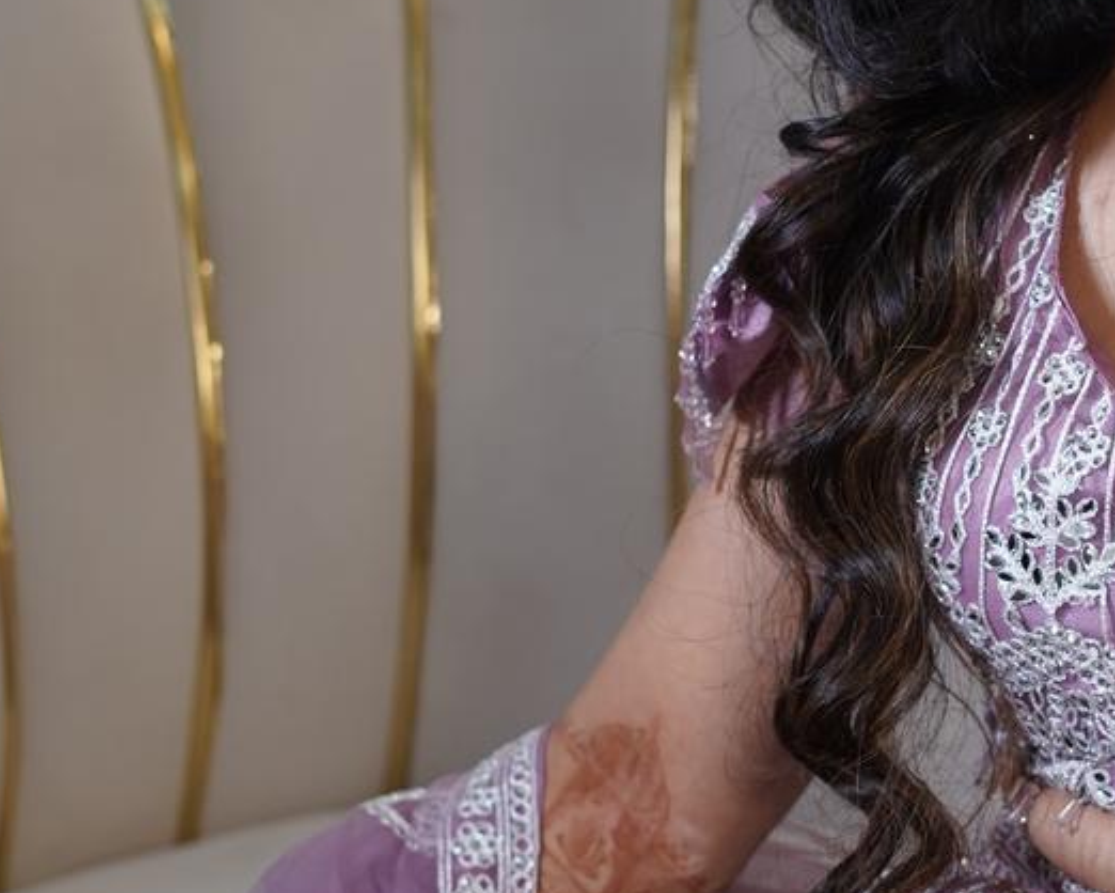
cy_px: 282
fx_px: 5876
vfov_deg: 8.7
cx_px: 842
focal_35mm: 178
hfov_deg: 10.8
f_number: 2.8
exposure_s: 1/200
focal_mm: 55
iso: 400
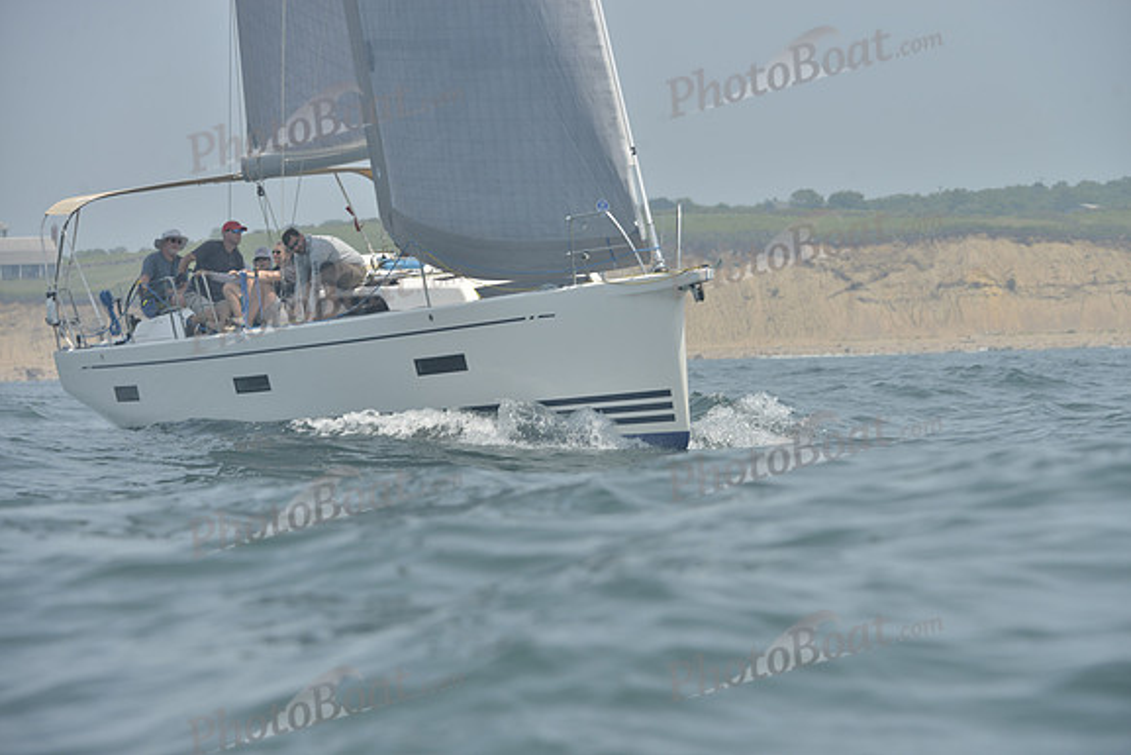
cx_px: 566
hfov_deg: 9.8
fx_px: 6630
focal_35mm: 211
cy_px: 378
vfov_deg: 6.5
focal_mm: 210
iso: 280
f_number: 8
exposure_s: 1/1000
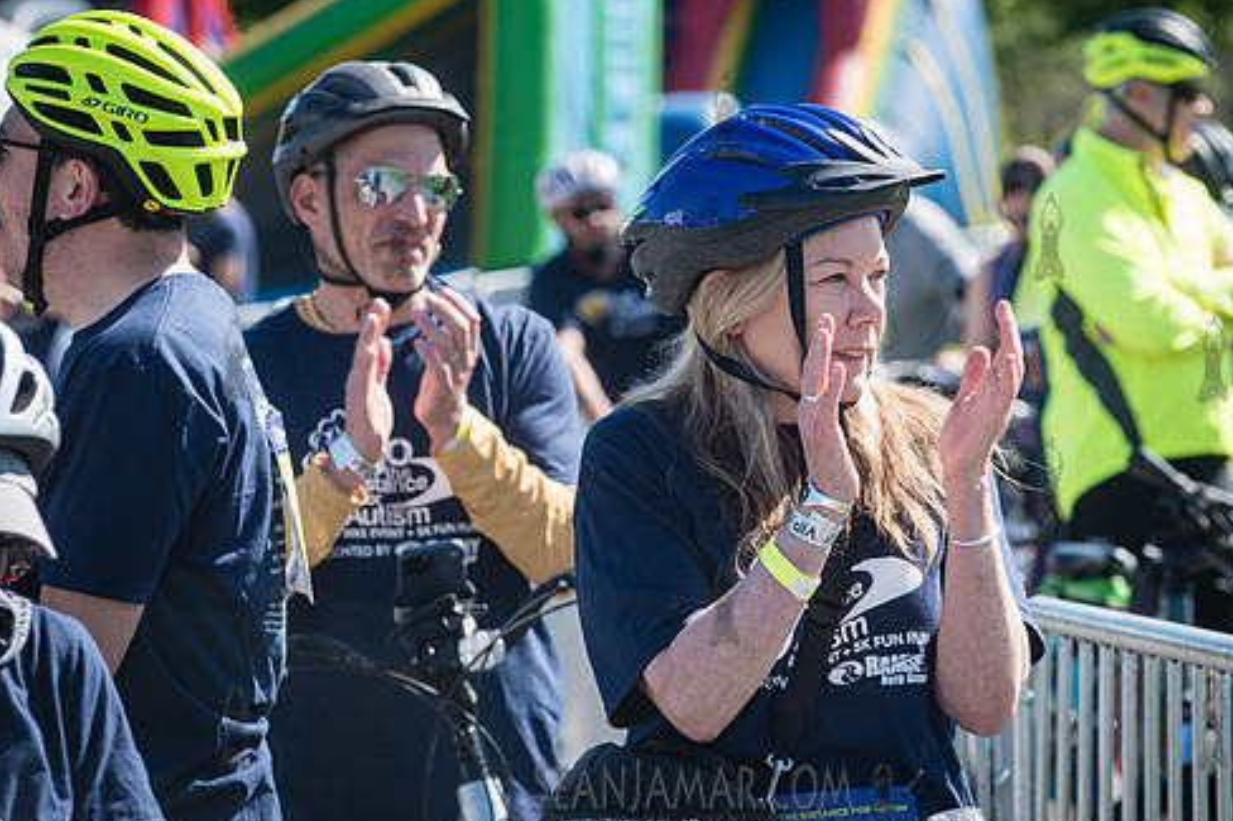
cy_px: 357
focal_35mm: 241
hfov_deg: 8.5
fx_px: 8251
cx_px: 723
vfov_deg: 5.7
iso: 200
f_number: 8
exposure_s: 1/250
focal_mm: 185
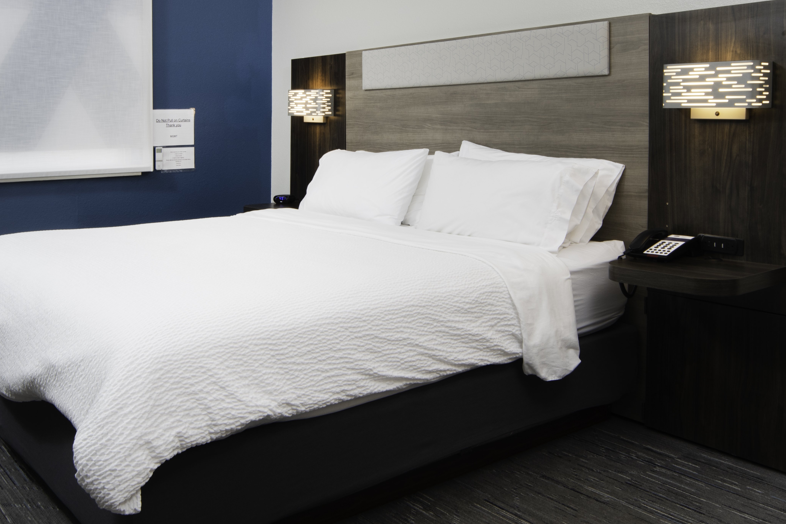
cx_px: 380
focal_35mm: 36
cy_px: 267
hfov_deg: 53.1
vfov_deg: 36.9
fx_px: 786
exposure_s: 1/4
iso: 100
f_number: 16
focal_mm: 18
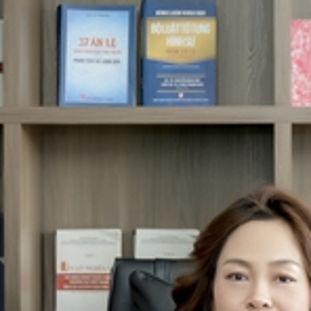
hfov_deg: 12.6
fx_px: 1403
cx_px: 246
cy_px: 277
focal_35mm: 138
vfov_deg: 12.6
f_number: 4
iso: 320
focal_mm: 33
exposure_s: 1/160
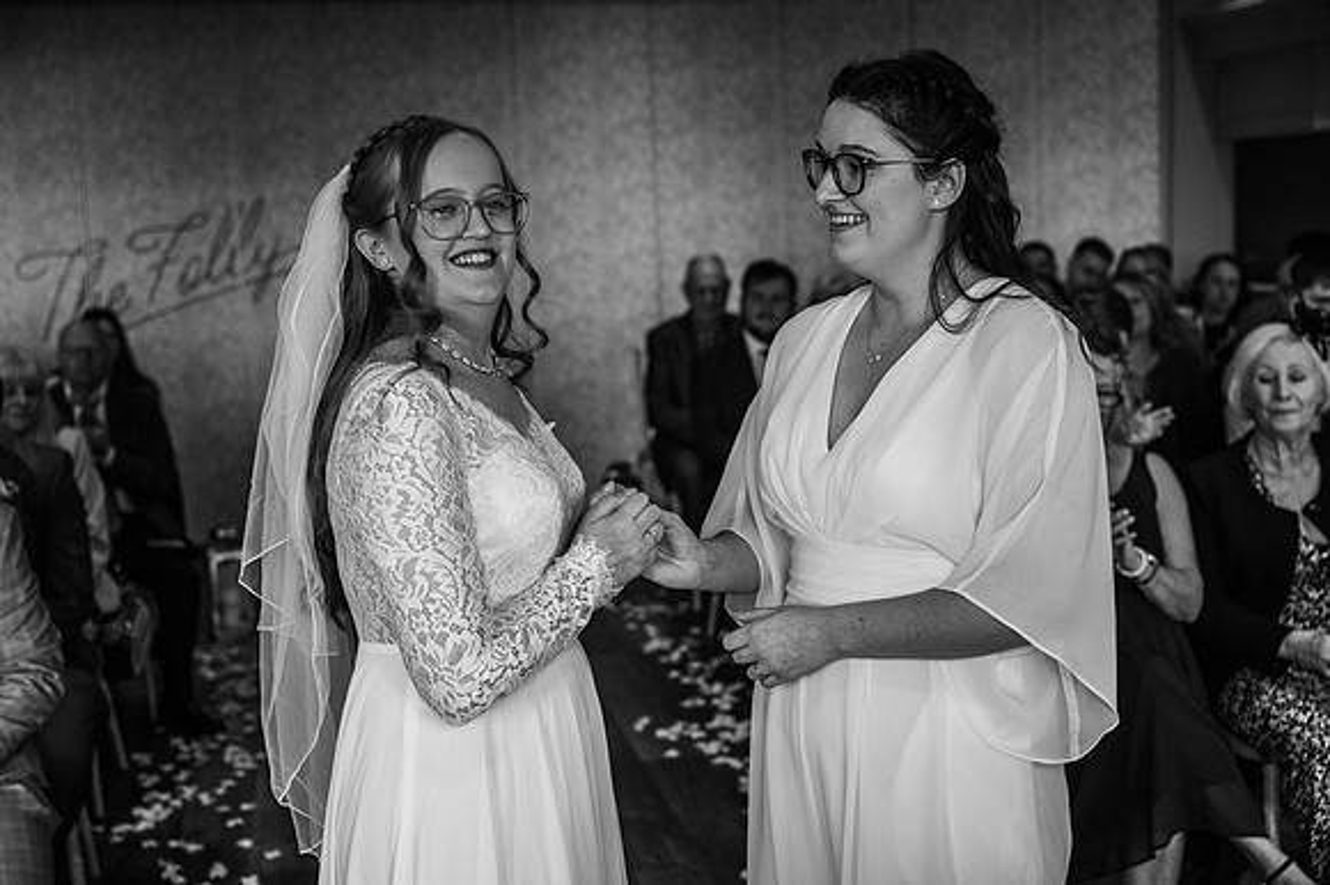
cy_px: 442
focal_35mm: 47
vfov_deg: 28.6
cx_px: 665
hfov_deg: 41.9
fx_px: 1735
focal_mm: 47
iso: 500
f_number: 3.5
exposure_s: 1/200
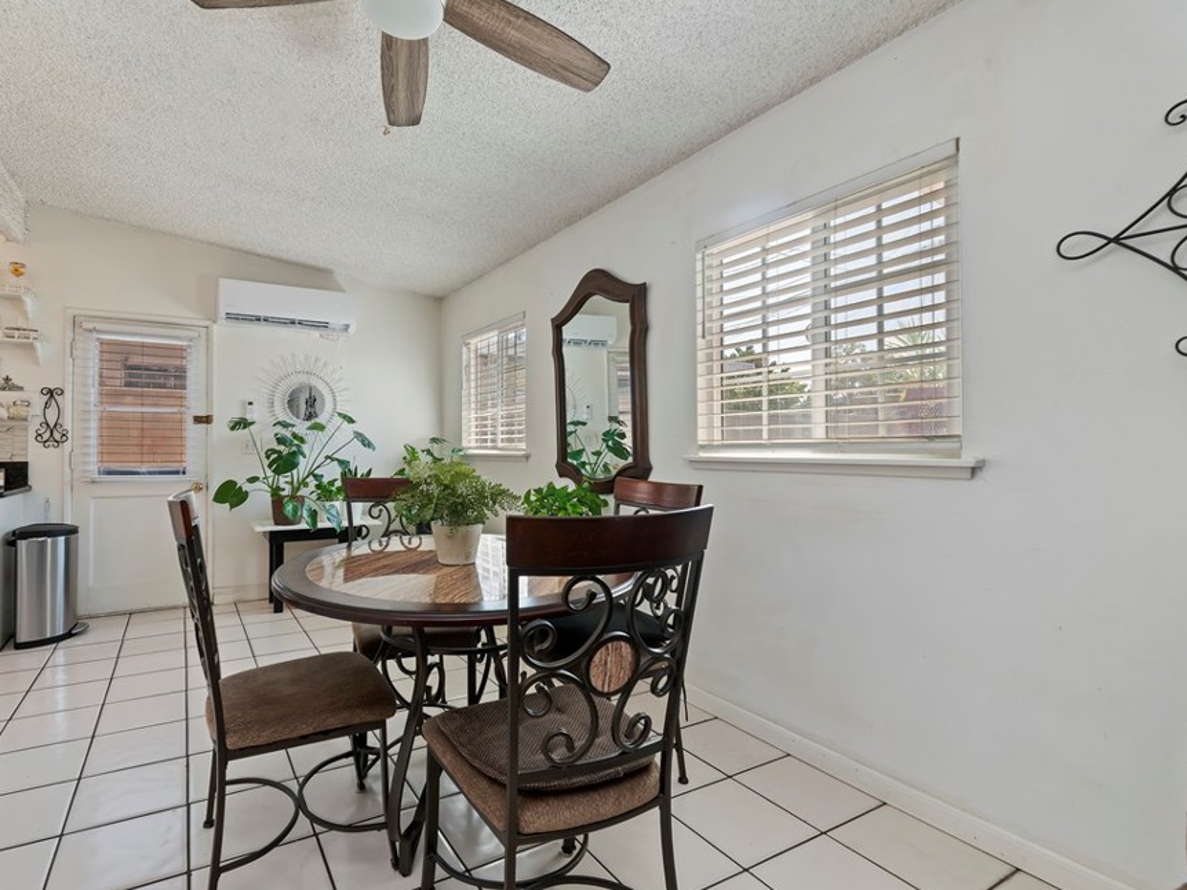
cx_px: 499
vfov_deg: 78.1
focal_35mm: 16
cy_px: 459
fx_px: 549
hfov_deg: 93.7
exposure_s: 1/10
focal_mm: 14
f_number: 10
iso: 500
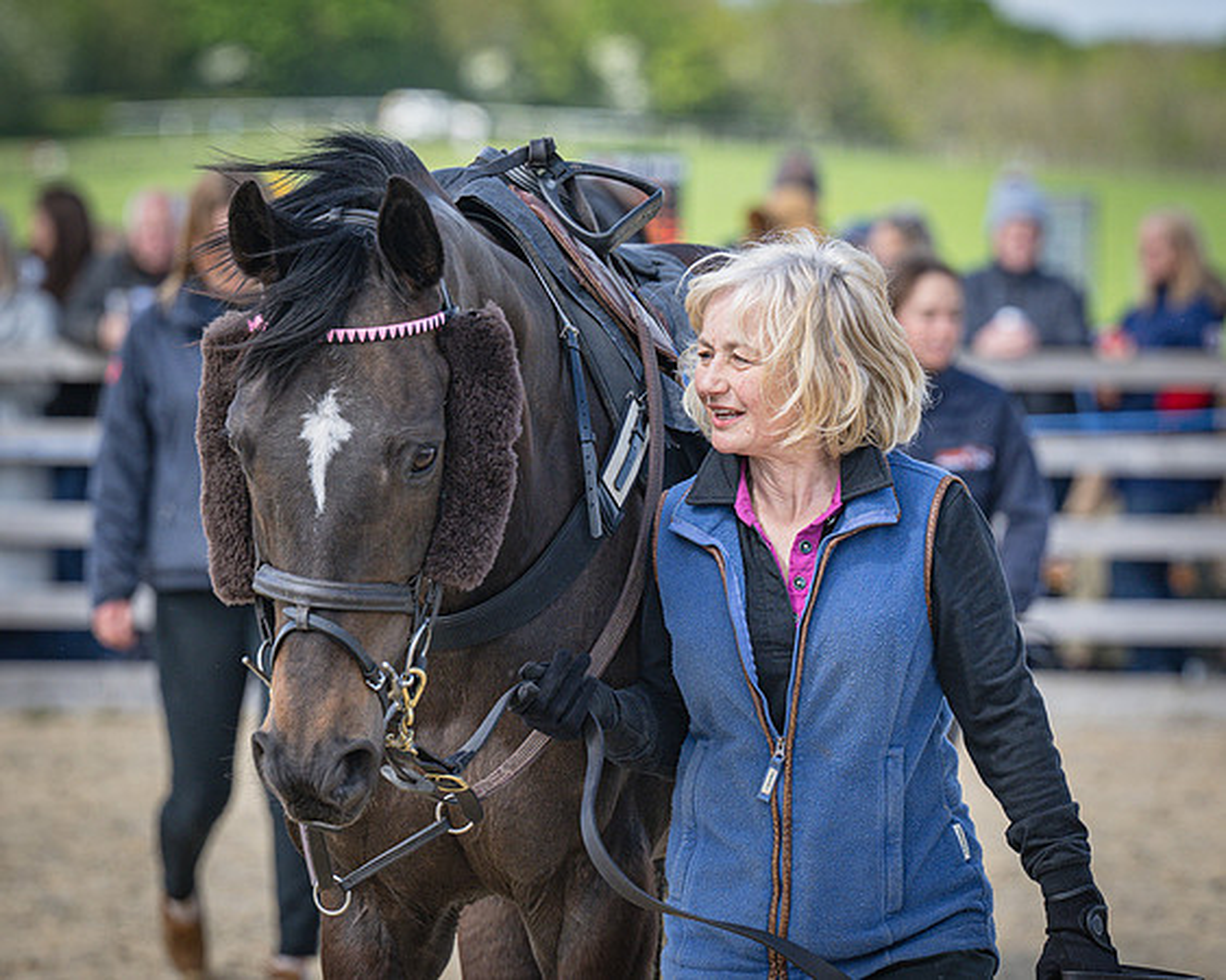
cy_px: 369
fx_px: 11832
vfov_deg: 4.7
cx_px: 717
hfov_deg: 5.9
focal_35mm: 326
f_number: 4
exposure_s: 1/1250
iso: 200
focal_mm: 155
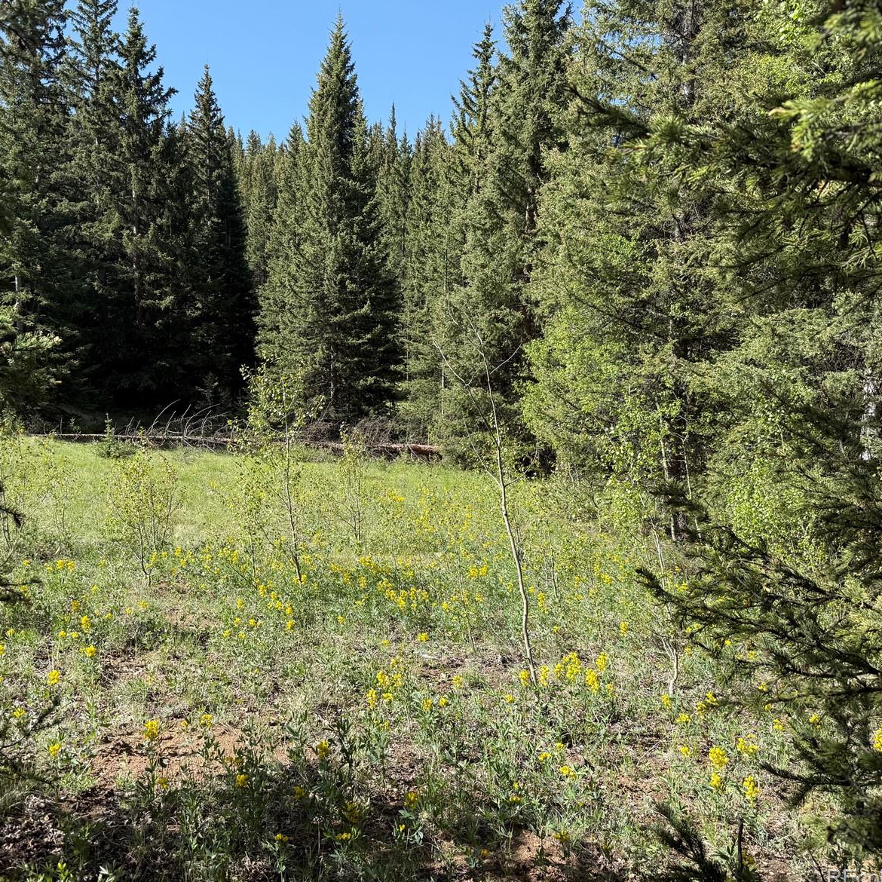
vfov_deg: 55.6
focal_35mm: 29
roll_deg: +0.4
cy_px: 441
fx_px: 836
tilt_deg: -4.6
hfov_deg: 55.2
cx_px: 346
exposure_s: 1/1618
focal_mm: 6.76
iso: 80
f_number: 1.78
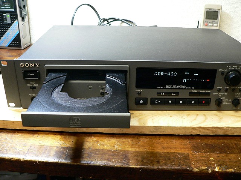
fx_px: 251
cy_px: 90
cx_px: 120
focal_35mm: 36
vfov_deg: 39.7
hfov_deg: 51.4
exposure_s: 1/6
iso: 200
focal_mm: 6
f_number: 2.8
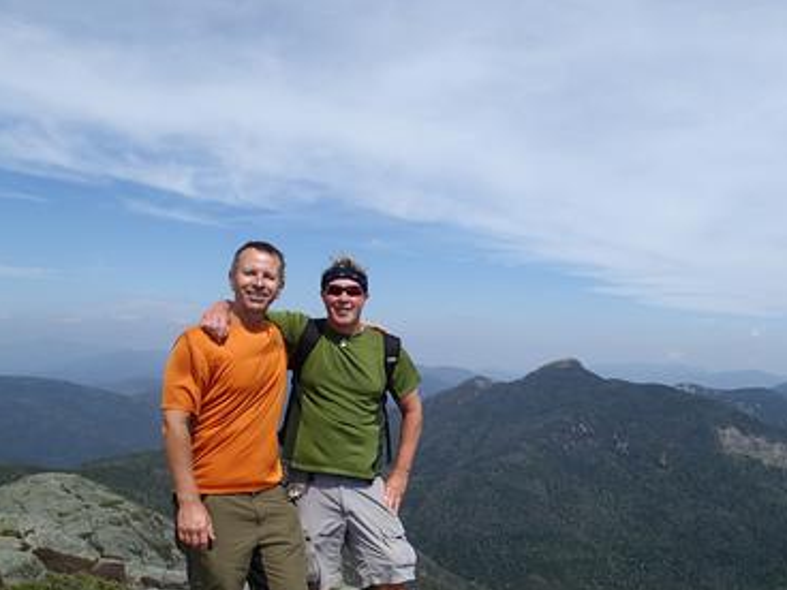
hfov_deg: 53.5
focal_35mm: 34
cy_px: 394
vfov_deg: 41.2
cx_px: 479
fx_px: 773
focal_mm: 4.5
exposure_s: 1/320
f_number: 8
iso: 100
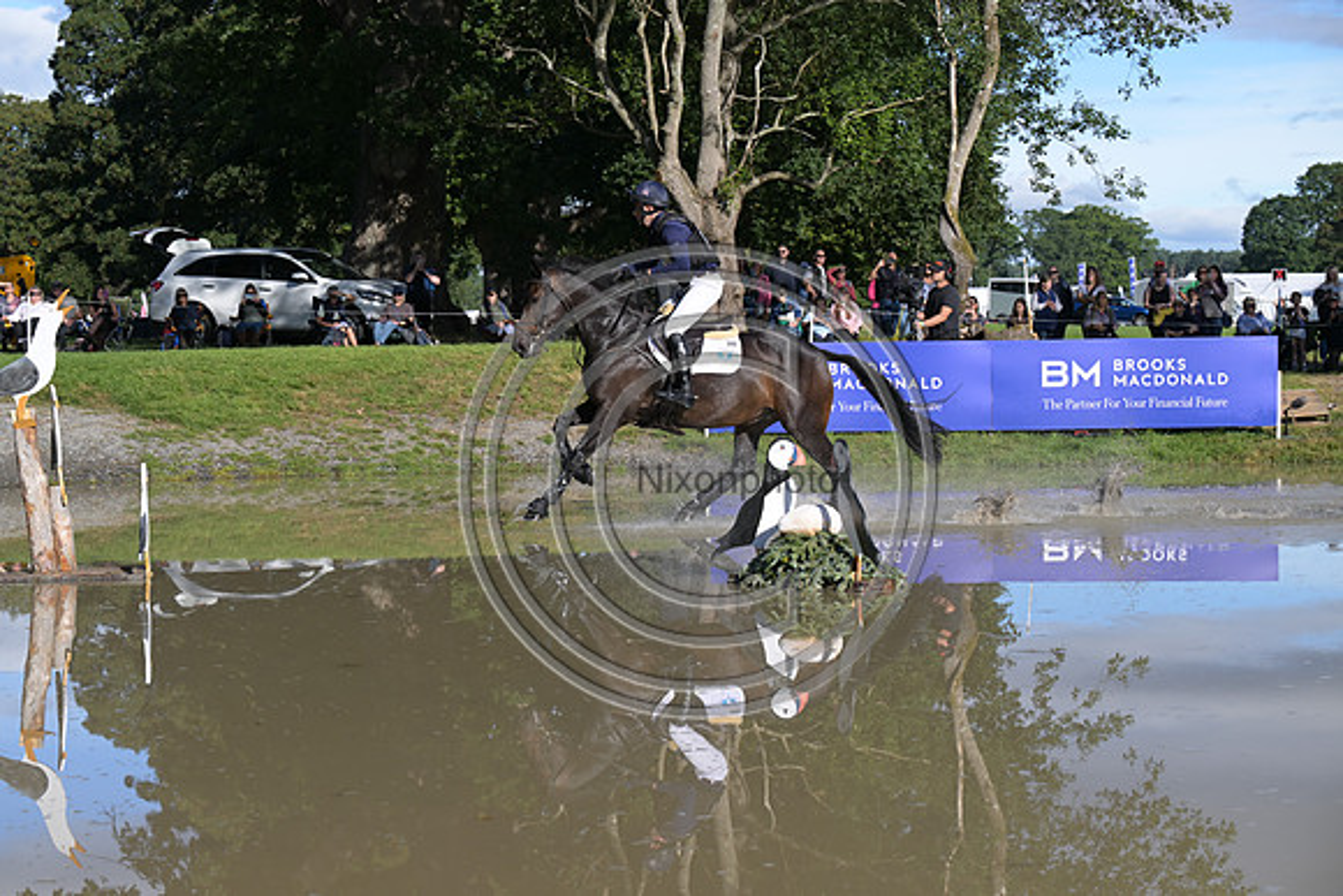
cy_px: 448
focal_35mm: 70
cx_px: 672
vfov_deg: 19.5
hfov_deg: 28.8
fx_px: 2612
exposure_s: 1/1250
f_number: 5
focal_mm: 70
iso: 280
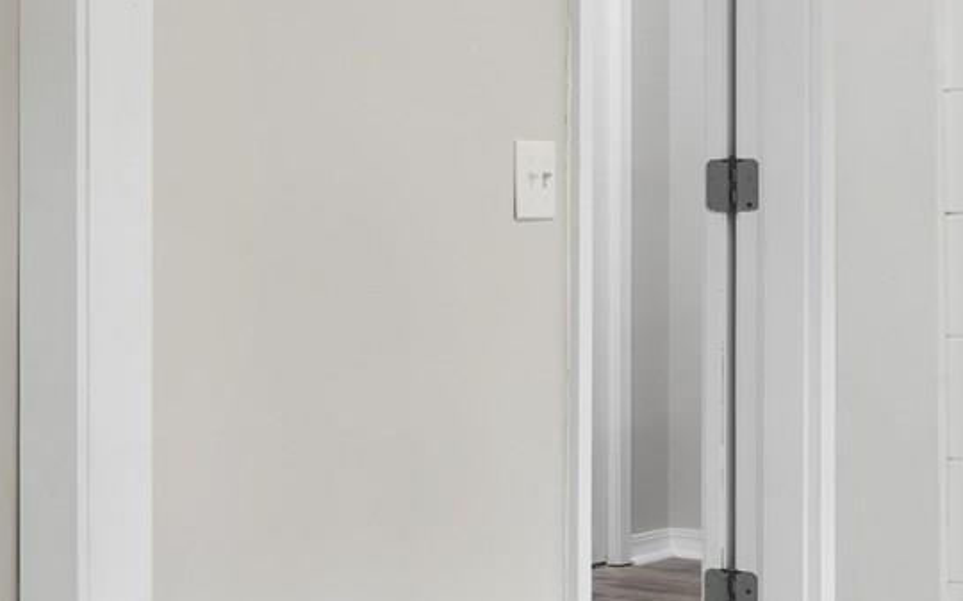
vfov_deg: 15.0
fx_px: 2282
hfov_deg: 21.3
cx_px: -332
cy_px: 269
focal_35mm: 87
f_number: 8
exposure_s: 1
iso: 100
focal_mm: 10
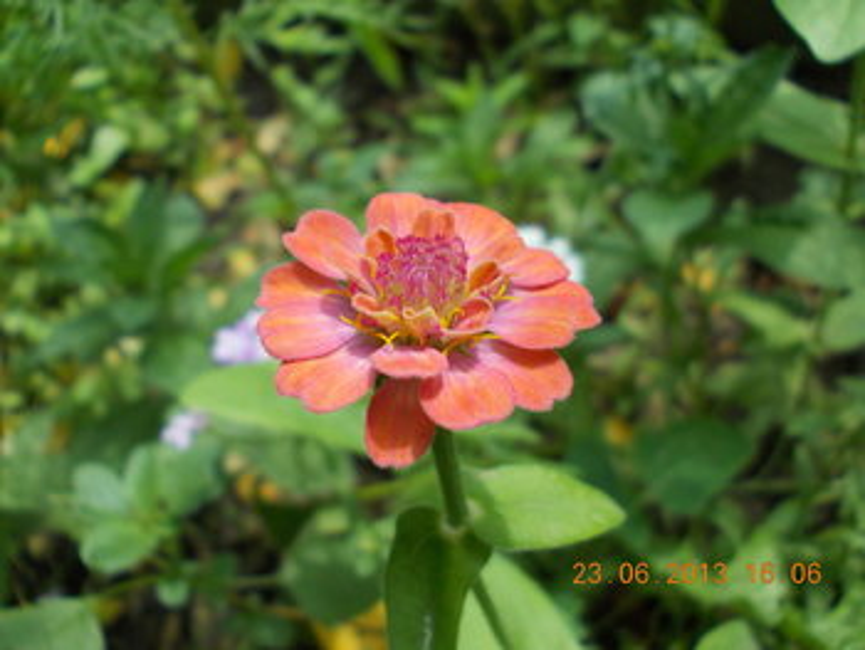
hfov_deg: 63.4
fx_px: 700
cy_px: 325
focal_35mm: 28
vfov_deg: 49.8
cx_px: 432
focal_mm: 4
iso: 80
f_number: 2.7
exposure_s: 1/400
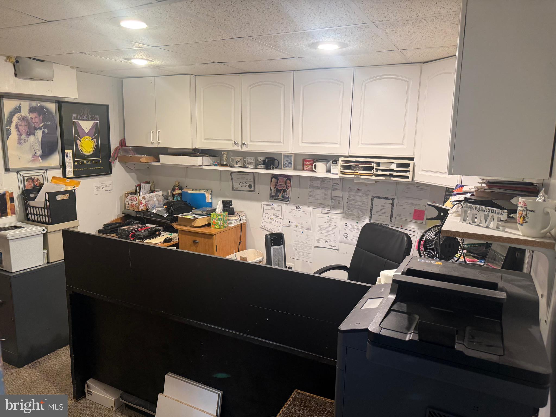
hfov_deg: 71.6
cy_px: 208
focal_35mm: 24
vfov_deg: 56.8
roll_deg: -1.3
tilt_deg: -10.0
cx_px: 278
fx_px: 385
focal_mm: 6.76
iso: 200
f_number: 1.78
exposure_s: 1/120
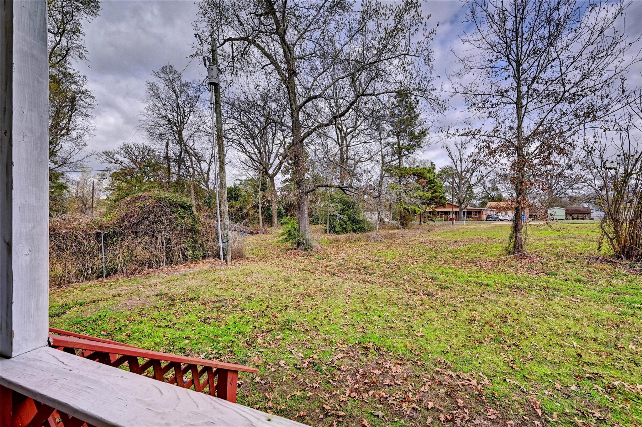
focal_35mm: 15
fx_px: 267
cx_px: 321
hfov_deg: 100.4
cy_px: 214
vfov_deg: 77.2
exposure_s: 1/500
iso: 400
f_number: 8
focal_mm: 15
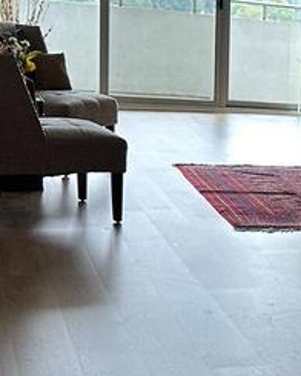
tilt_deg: -13.4
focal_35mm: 98
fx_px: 1091
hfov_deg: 14.1
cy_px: 259
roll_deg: -5.6
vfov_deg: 19.5
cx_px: 518
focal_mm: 6.86
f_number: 1.78
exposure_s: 1/120
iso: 200
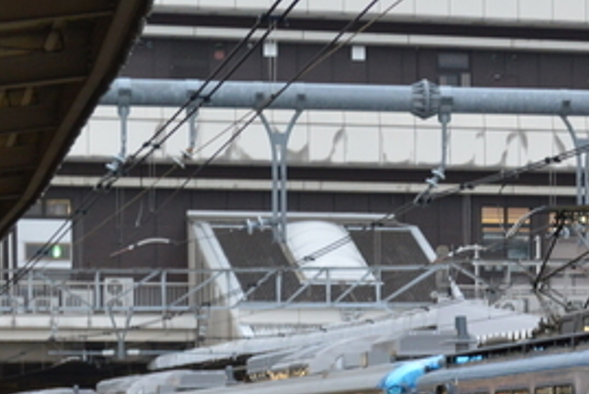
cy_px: 471
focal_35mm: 178
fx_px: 2915
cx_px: 753
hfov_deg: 11.3
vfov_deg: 7.7
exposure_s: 1/60
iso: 720
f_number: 5.3
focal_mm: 40
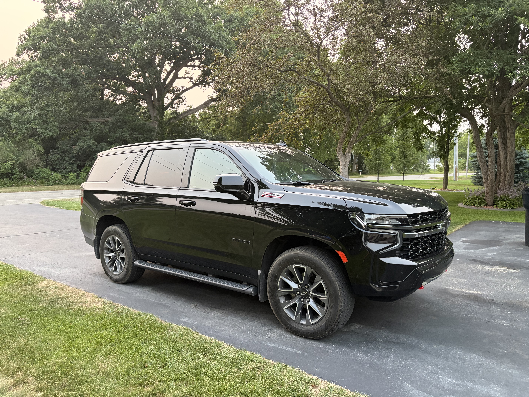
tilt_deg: -4.0
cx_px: 264
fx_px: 397
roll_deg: +0.2
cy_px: 198
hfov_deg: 67.3
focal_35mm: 26
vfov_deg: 53.1
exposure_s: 1/60
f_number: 1.6
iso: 320
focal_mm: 5.96
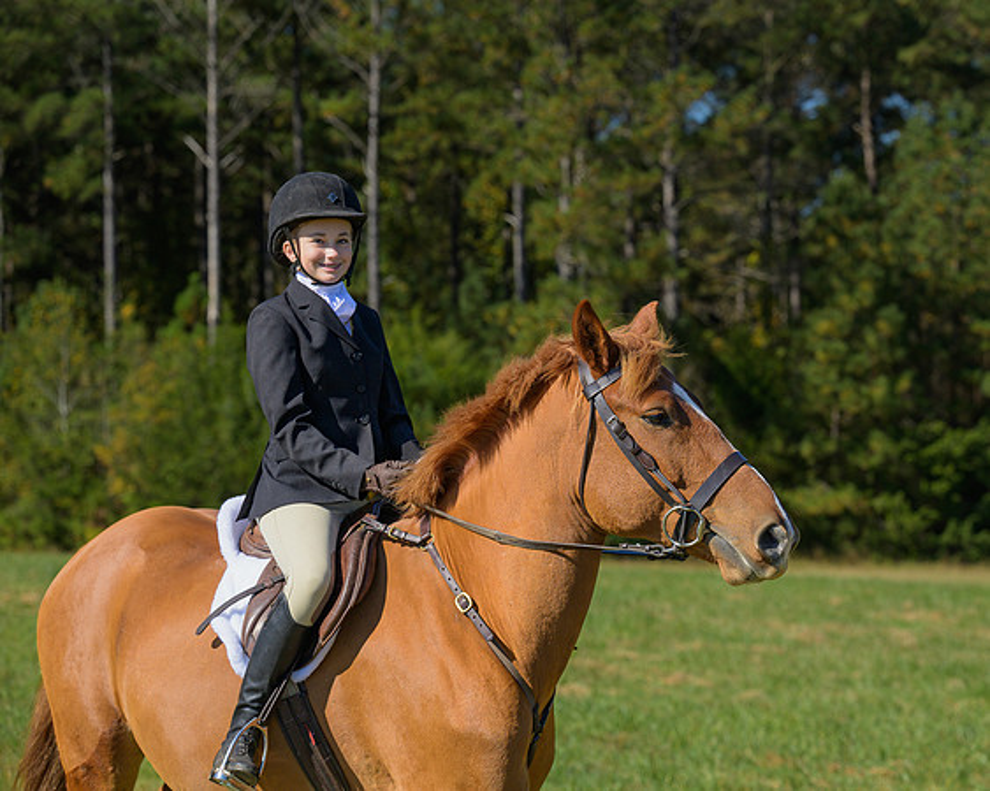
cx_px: 594
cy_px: 396
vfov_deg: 17.5
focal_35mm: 88
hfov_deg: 21.7
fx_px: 2573
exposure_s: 1/1000
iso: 200
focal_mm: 78
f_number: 4
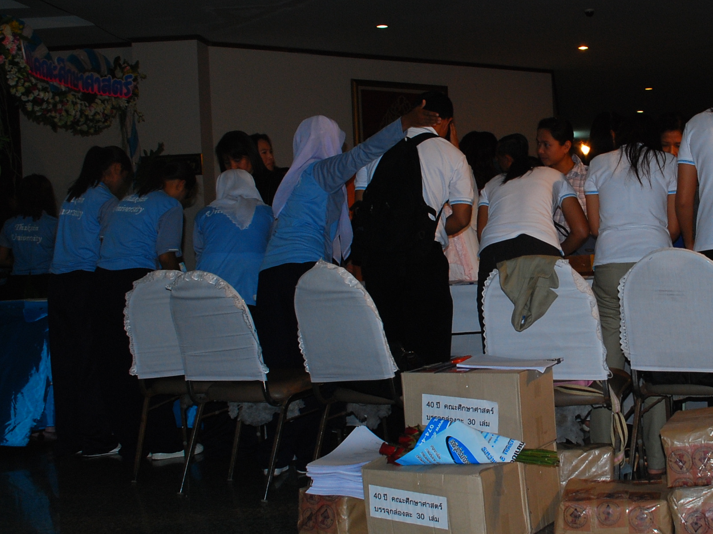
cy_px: 223
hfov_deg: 35.6
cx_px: 572
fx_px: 1071
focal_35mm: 52
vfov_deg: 28.0
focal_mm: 20
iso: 400
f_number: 5.6
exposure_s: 1/60
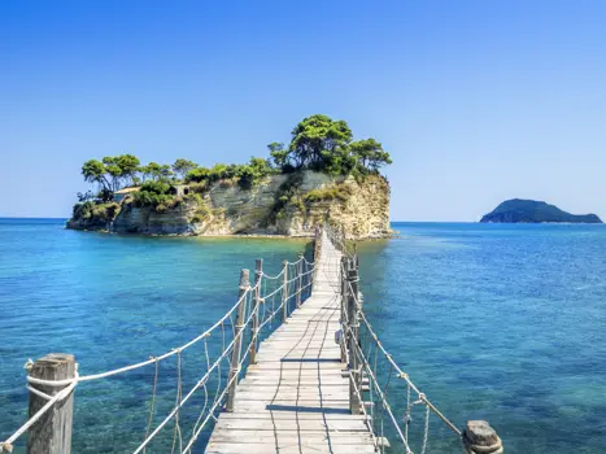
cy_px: 227
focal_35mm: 28
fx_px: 490
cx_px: 303
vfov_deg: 49.7
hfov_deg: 63.5
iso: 200
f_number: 8
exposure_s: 1/640
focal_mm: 14
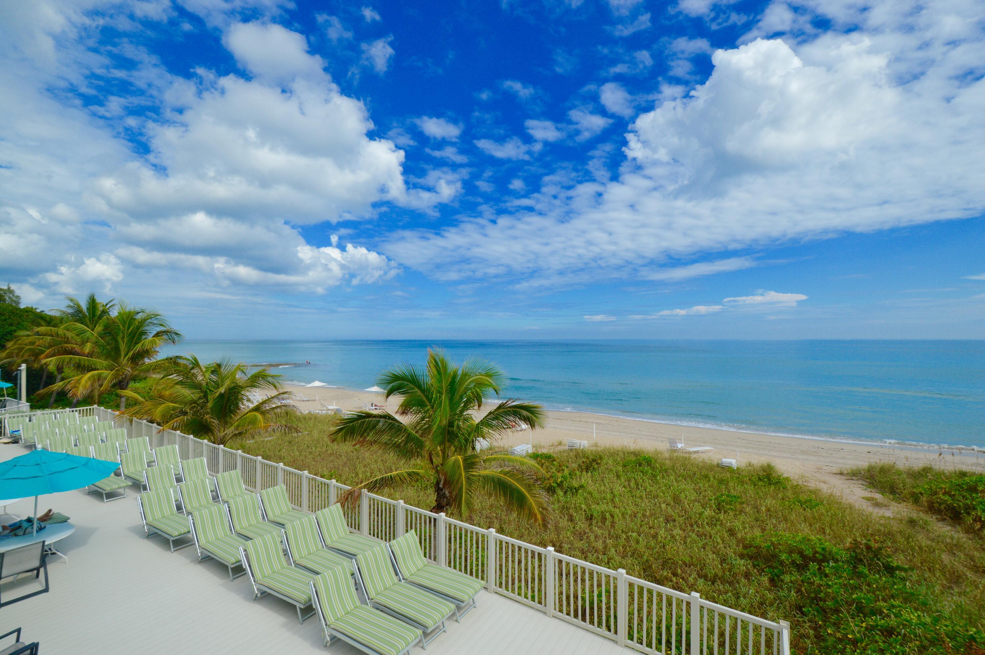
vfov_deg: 77.2
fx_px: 410
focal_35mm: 15
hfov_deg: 100.4
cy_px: 328
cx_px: 492
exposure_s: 1/320
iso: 100
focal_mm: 10
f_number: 9
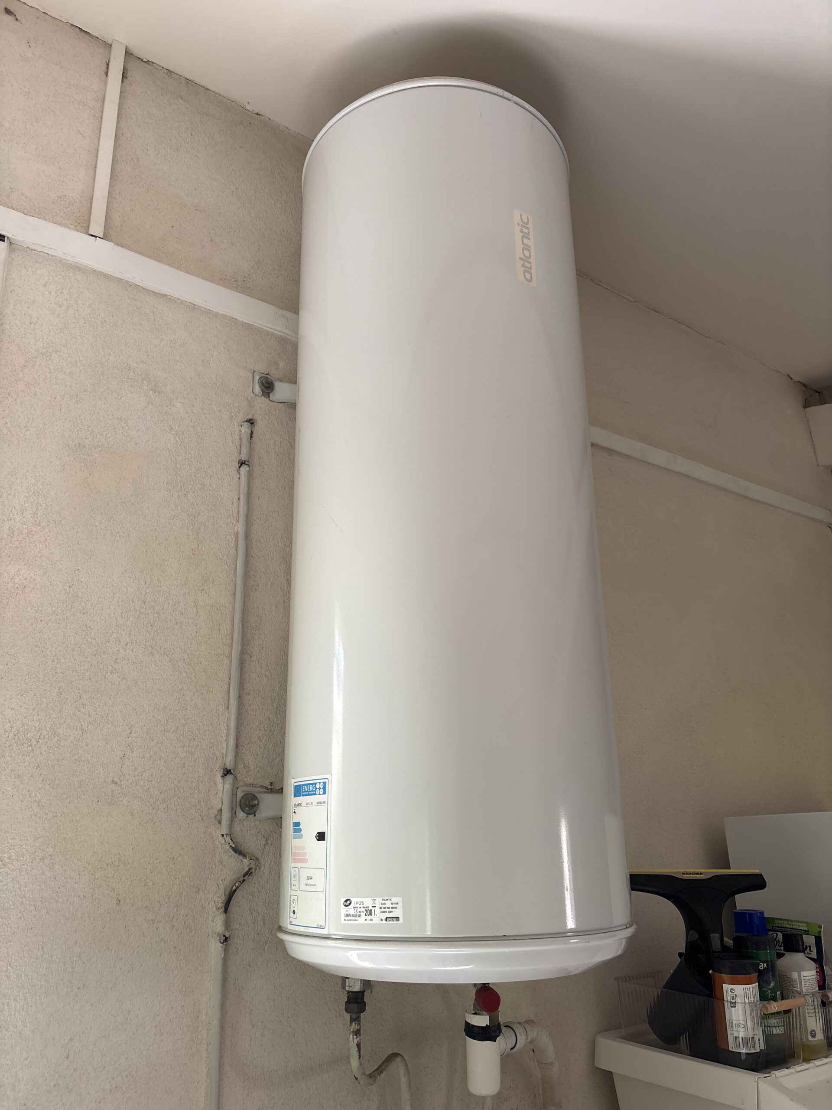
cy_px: 555
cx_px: 416
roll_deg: +0.9
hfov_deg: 53.1
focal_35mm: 26
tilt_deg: +21.2
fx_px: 833
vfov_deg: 67.3
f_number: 1.6
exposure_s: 1/122
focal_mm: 5.96
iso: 125
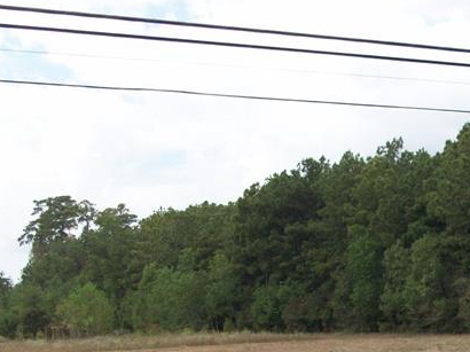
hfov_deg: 21.9
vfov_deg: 17.2
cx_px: 509
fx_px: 1153
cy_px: 279
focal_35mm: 85
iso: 64
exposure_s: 1/739
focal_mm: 5.7
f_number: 2.8
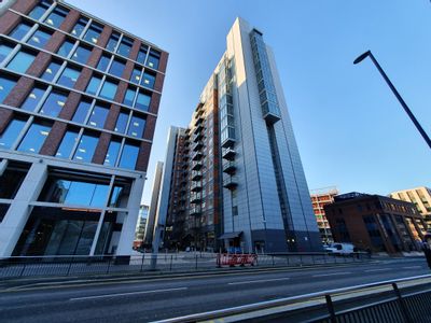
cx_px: 216
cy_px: 162
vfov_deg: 89.9
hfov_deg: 106.2
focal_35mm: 13
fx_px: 162
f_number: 2.2
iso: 50
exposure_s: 1/222
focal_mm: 1.8
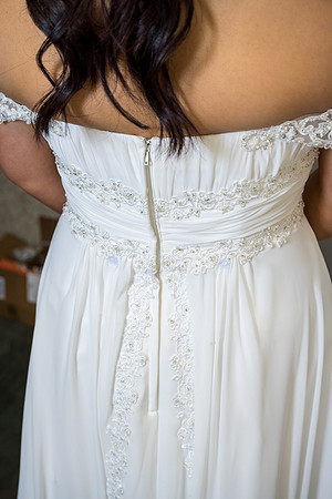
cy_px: 250
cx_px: 166
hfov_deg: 29.2
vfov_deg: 42.7
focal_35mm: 46
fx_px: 636
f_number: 5
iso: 200
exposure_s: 1/30
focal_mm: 46
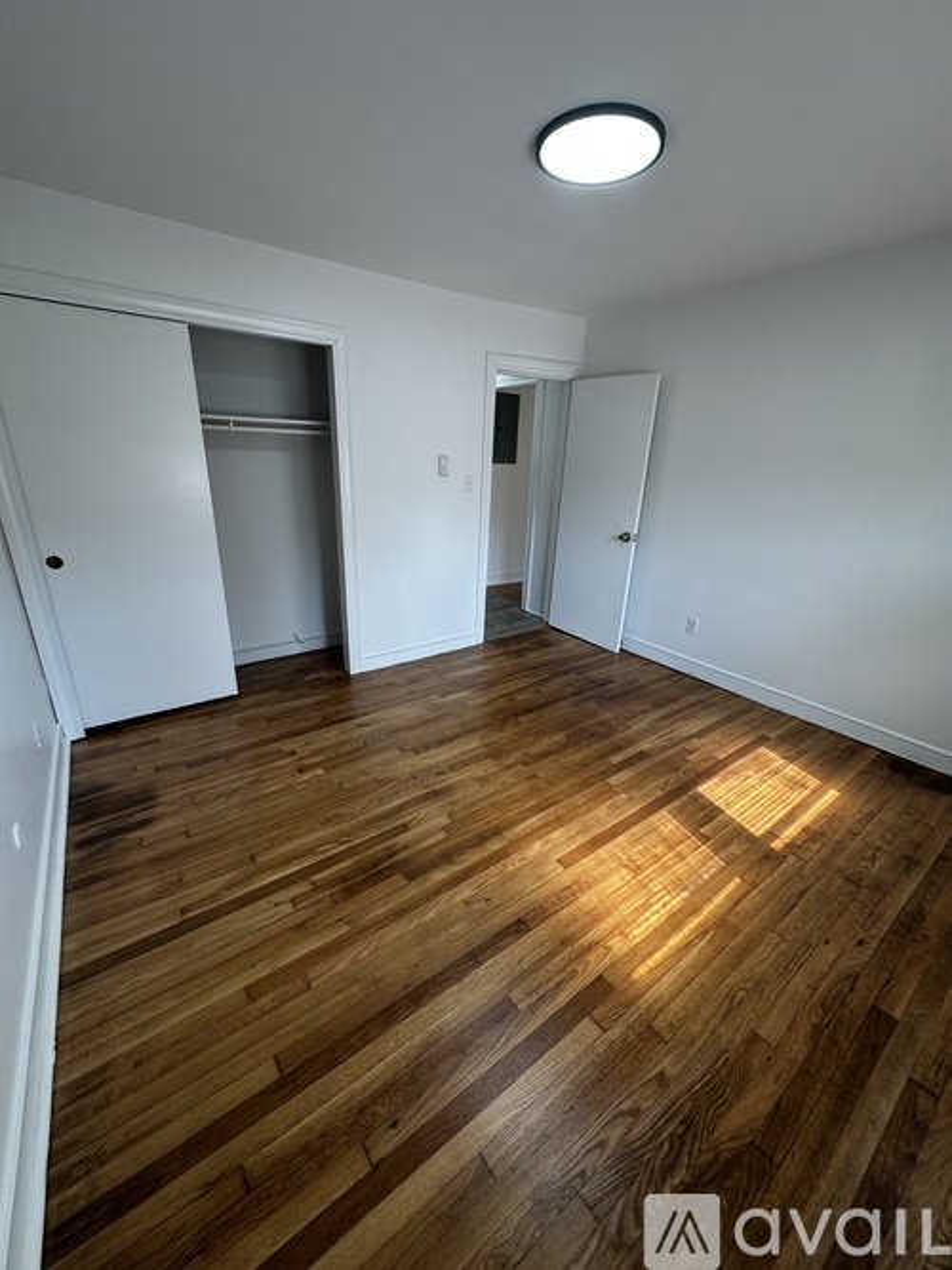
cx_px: 476
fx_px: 514
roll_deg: -2.6
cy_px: 635
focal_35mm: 14
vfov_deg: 102.1
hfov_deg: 85.7
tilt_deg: -19.1
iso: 64
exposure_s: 1/99
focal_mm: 2.22
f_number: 2.2
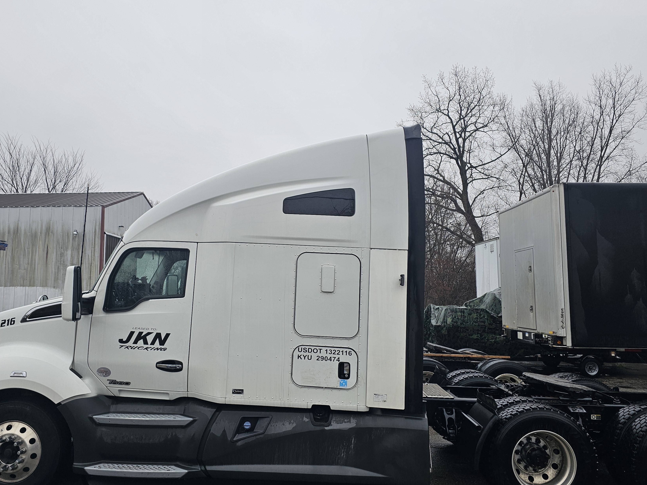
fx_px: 523
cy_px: 238
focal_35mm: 28
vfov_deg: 49.7
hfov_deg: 63.4
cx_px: 298
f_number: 1.7
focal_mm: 6.3
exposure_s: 1/180
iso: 16
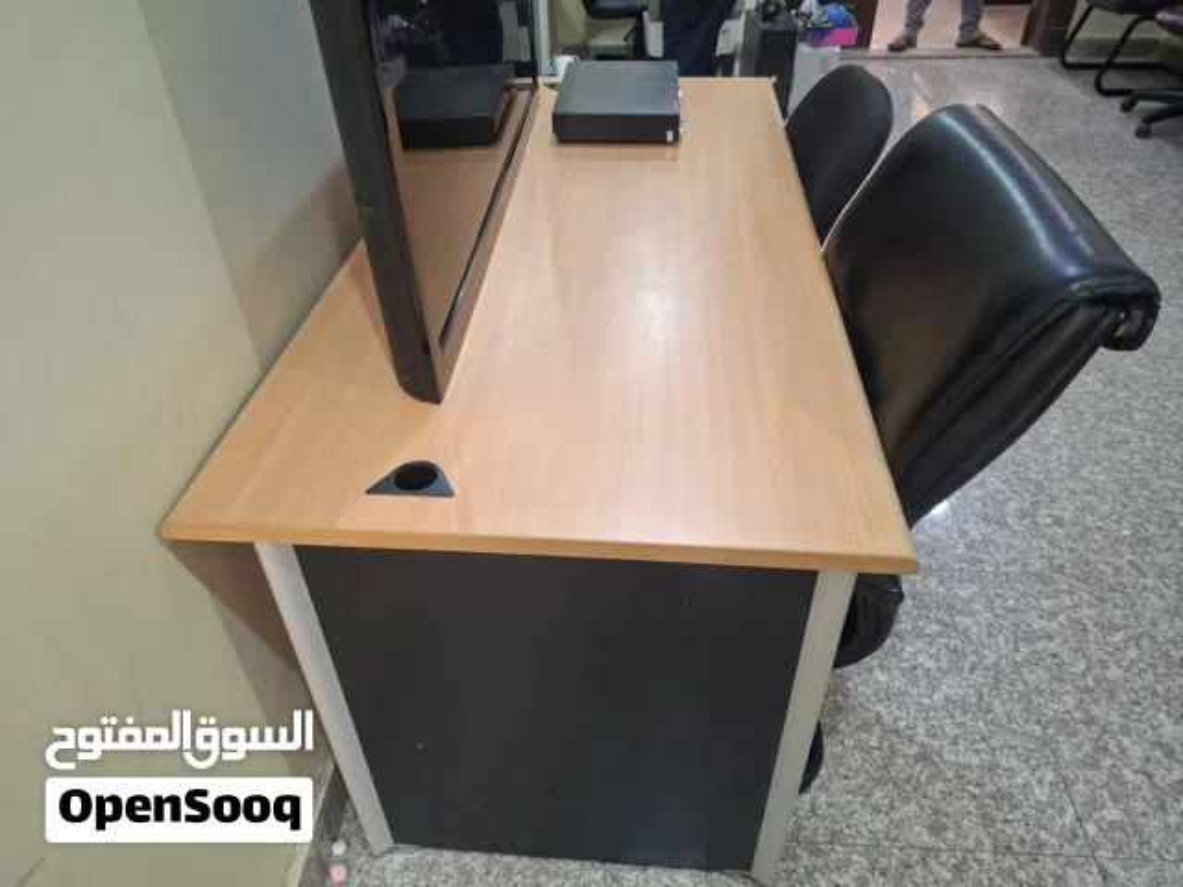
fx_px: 786
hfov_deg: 73.9
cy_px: 444
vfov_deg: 58.9
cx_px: 592
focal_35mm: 23
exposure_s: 1/50
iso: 320
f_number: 1.8
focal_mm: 5.54
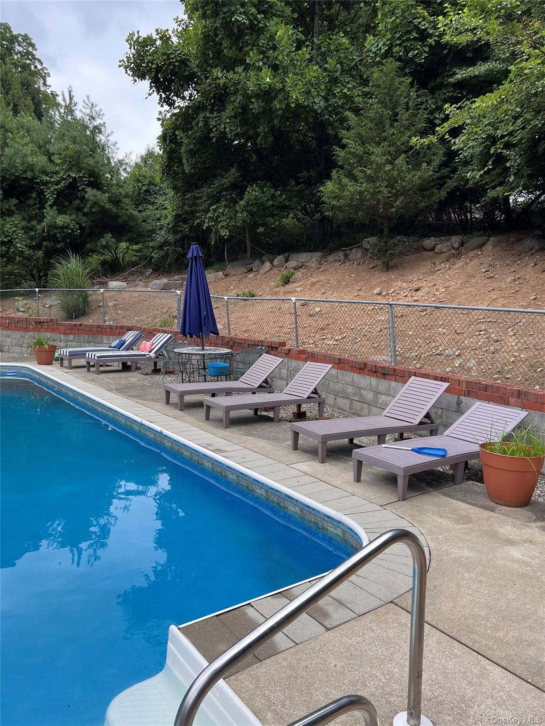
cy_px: 363
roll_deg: -2.1
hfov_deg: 53.1
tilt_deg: -7.7
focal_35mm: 26
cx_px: 272
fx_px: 546
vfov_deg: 67.3
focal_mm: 5.7
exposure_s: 1/902
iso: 50
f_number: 1.5
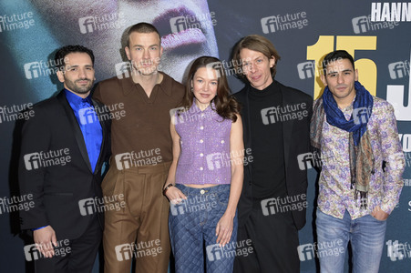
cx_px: 206
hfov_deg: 39.6
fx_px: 570
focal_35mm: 50
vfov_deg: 27.0
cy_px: 136
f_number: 5.6
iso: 640
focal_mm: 50
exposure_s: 1/250
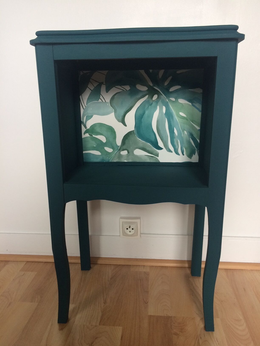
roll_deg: +2.5
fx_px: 290
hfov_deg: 48.2
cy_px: 173
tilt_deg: -15.5
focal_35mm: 29
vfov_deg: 61.7
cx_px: 130
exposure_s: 1/33
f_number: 2.2
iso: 50
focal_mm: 4.15
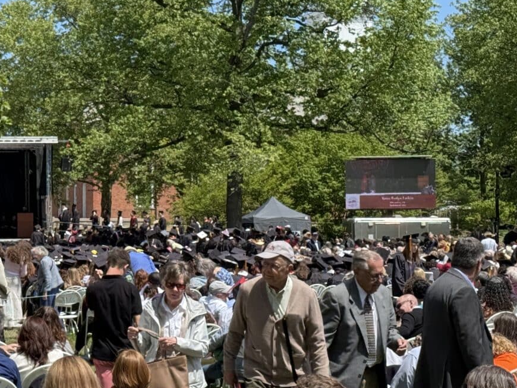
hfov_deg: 17.3
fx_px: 1687
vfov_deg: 13.1
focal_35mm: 113
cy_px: 231
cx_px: 90
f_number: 1.78
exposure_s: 1/2976
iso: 64
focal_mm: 6.76
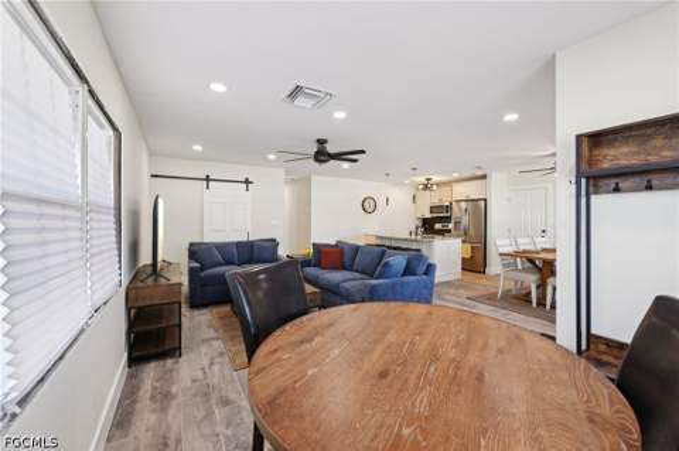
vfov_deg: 81.1
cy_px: 226
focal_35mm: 14
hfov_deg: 104.3
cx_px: 340
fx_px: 264
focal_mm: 14
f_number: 8
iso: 400
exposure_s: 1/30
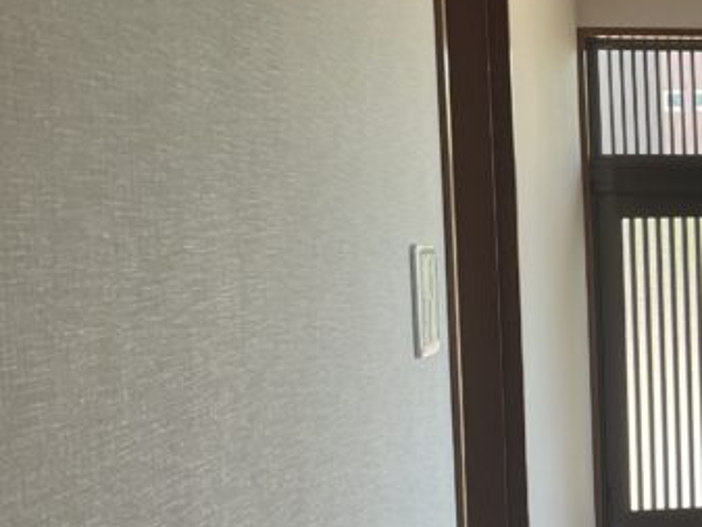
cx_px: 933
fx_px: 1603
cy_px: 371
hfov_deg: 22.0
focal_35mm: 79
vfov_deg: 18.6
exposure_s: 1/121
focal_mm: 4.2
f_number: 1.6
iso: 40
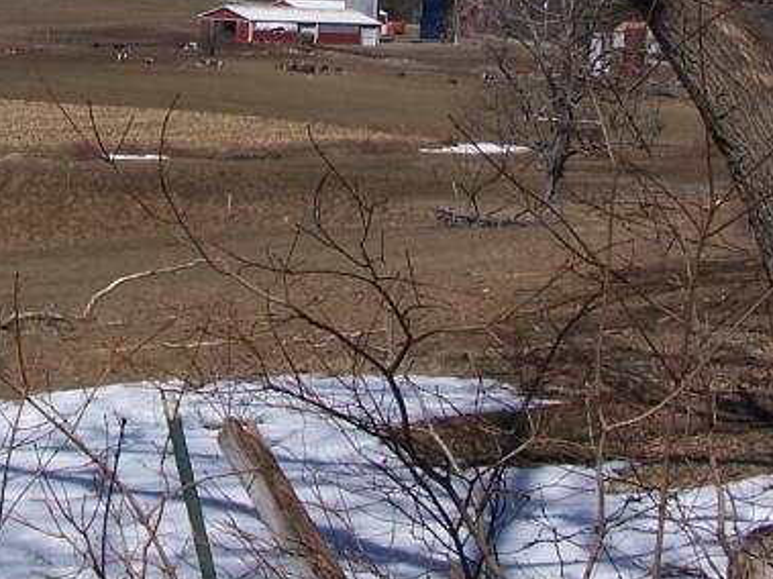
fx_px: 2411
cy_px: -55
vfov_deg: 13.4
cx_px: 190
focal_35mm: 108
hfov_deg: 18.1
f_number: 5.6
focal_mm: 6.7
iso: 80
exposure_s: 1/800
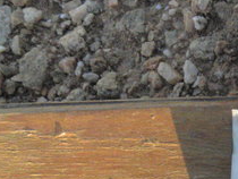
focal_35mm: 99
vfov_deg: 14.6
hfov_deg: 17.6
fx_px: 681
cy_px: 206
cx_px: 367
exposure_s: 1/400
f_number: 6.3
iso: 200
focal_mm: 4.6
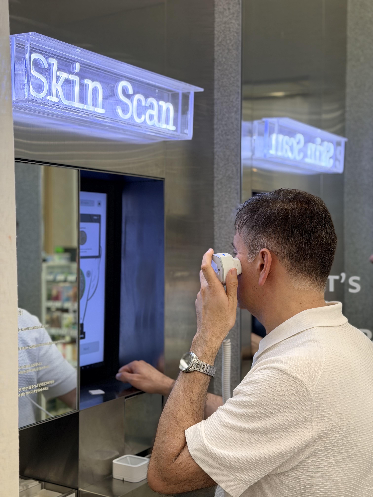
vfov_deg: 39.7
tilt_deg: -0.3
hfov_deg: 30.3
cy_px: 248
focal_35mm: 48
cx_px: 186
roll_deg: +0.4
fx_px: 690
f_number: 1.78
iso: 160
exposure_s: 1/210
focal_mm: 6.76
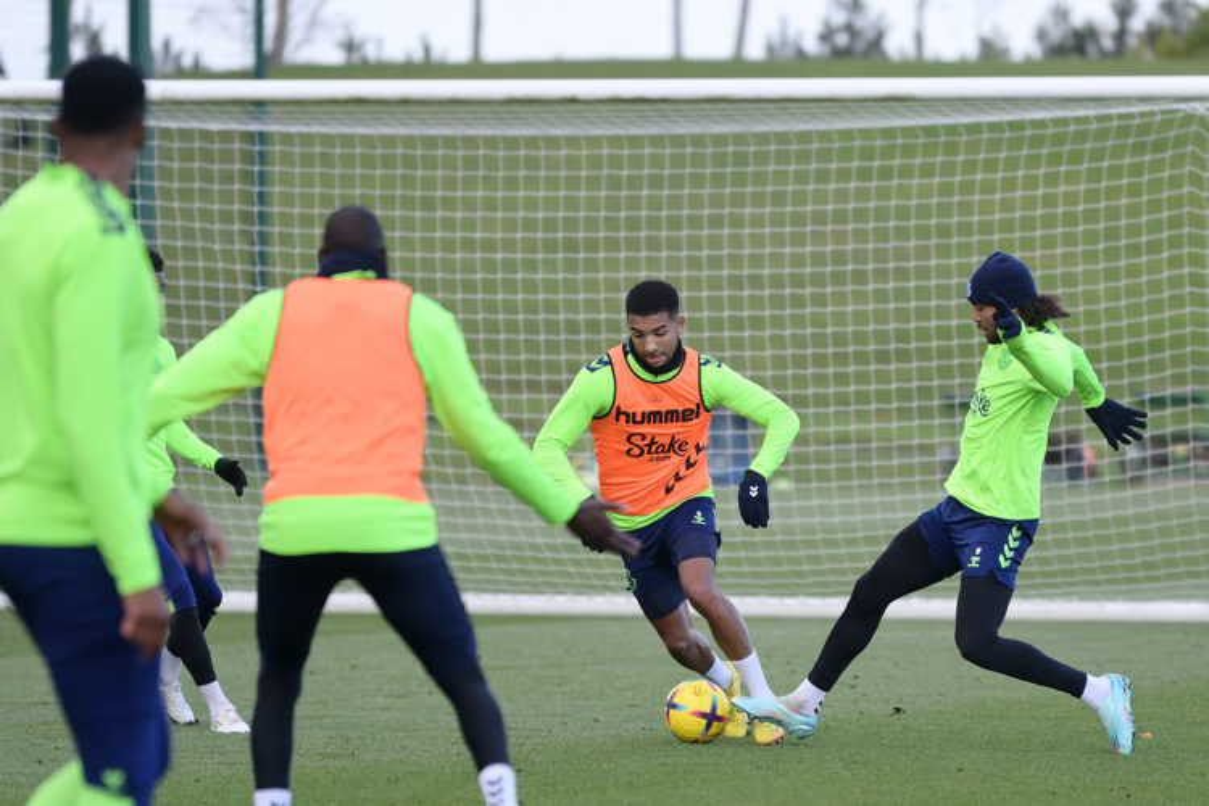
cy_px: 403
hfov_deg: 10.3
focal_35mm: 200
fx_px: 6716
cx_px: 604
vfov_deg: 6.9
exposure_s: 1/2500
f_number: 2.8
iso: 640
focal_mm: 200
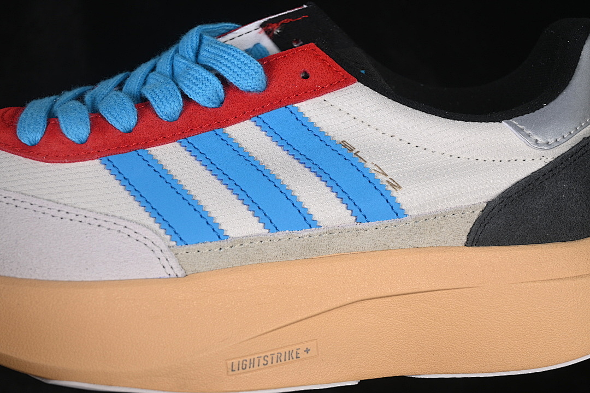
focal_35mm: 75
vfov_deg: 18.2
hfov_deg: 27.0
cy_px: 196
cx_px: 295
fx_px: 1229
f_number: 7.1
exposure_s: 1/60
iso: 160
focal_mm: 50
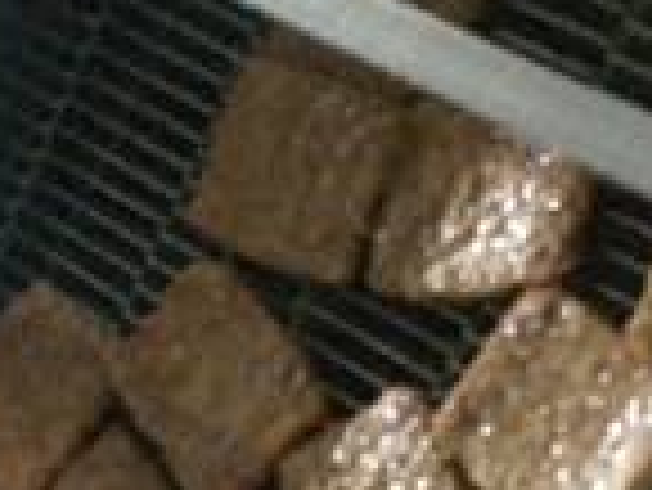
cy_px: 771
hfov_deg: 19.6
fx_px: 1885
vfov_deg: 13.8
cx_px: 427
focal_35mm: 100
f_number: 2.2
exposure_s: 1/15
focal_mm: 4.15
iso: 1000
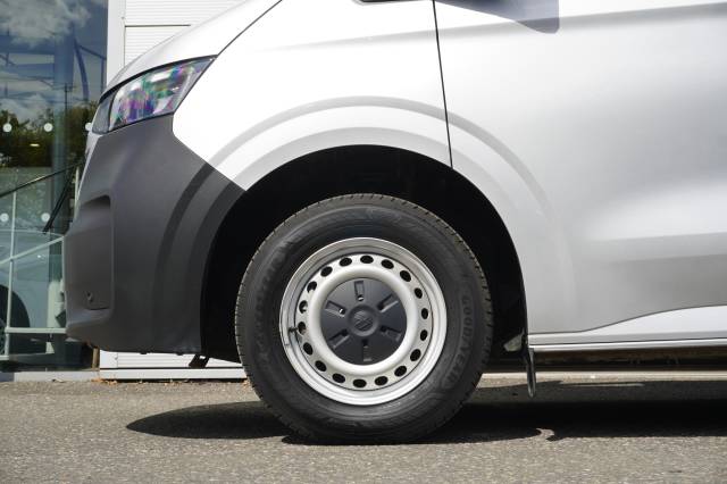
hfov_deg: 38.9
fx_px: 1029
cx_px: 364
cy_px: 242
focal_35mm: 51
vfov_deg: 26.5
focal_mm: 34
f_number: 9
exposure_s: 1/100
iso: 100
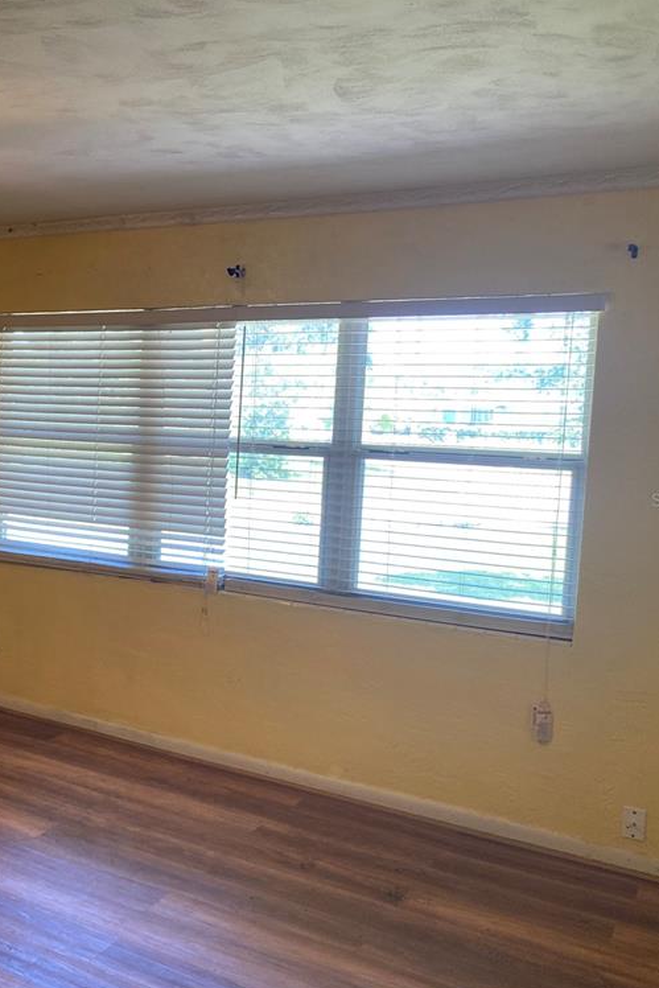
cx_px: 55
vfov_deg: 51.9
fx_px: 1015
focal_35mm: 37
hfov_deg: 33.9
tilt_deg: -7.5
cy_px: 499
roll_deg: -0.9
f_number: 1.8
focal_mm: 4.25
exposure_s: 1/60
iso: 80
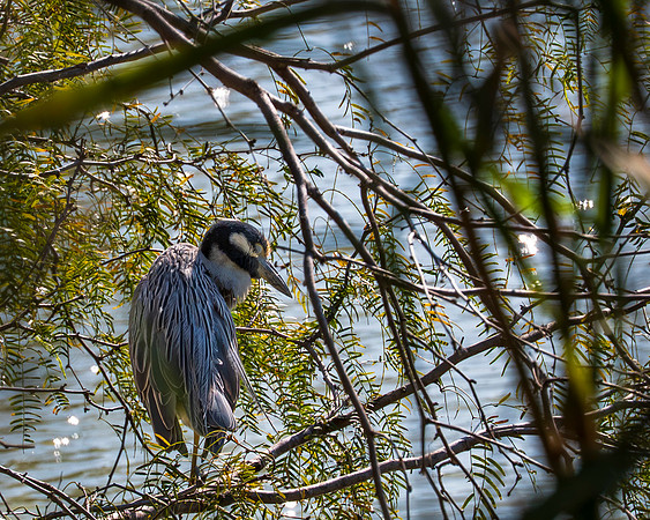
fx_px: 11705
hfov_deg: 3.2
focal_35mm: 609
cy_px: 288
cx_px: 226
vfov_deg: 2.5
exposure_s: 1/1600
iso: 1400
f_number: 10
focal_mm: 200
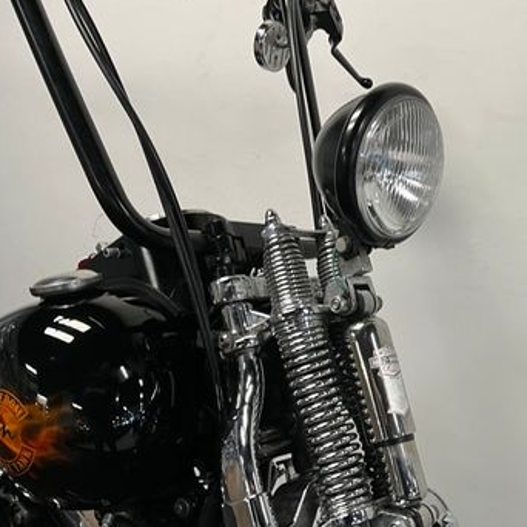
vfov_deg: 38.9
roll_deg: -2.4
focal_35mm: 43
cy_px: 334
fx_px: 741
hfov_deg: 37.6
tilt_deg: -18.9
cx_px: 428
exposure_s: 1/50
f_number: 1.6
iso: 64
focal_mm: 5.1
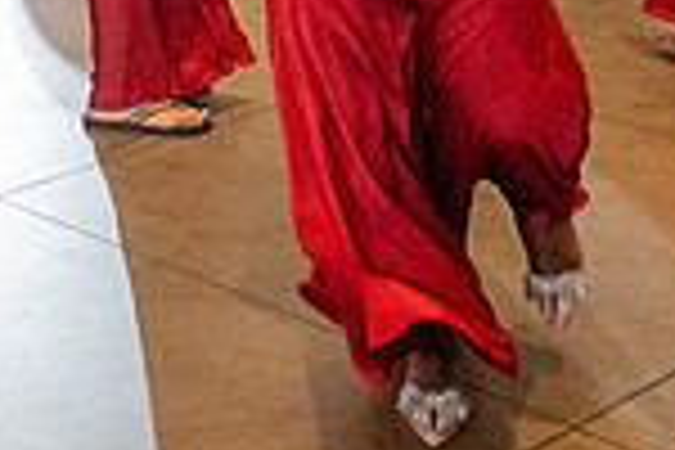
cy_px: -449
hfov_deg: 16.8
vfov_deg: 10.6
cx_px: -76
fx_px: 2212
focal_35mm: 118
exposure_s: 1/200
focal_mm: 24
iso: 3200
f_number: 4
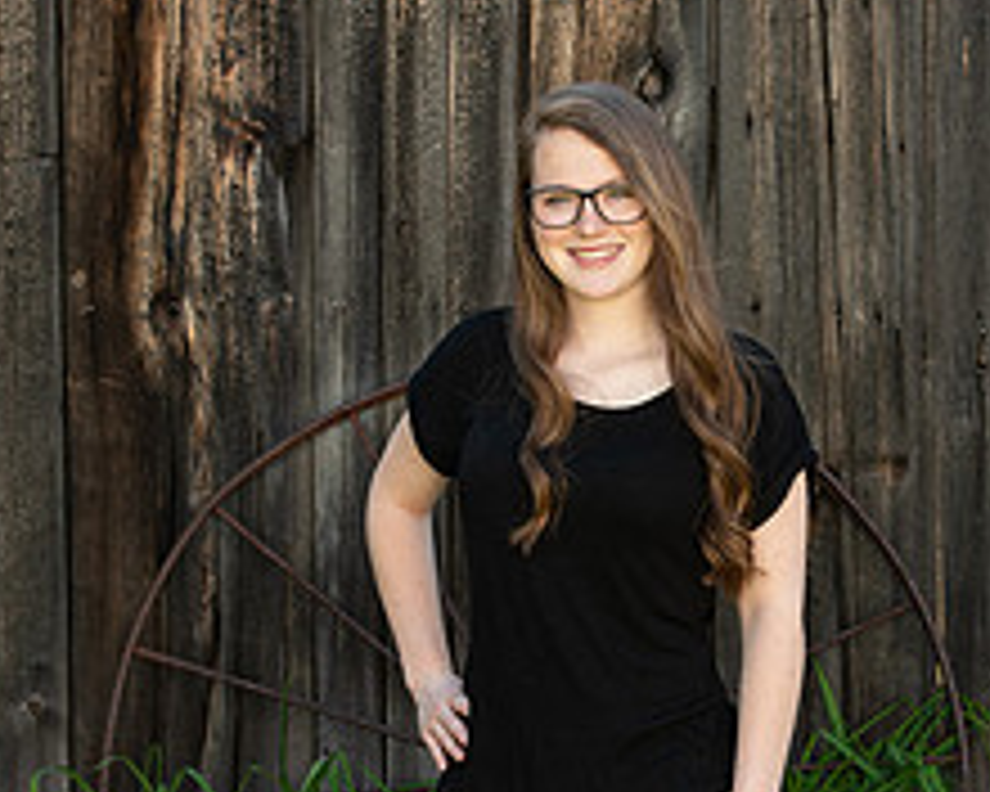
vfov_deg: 8.6
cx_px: 806
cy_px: 659
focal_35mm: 179
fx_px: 5245
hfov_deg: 10.7
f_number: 5.6
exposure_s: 1/200
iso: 400
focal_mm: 70
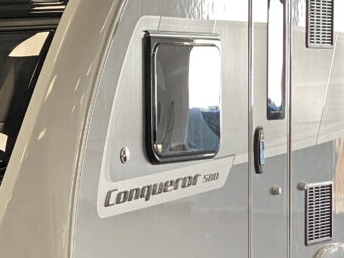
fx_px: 1540
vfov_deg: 9.6
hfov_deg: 12.7
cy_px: 203
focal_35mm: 155
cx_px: 42
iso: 64
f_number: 2
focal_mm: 6
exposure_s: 1/121
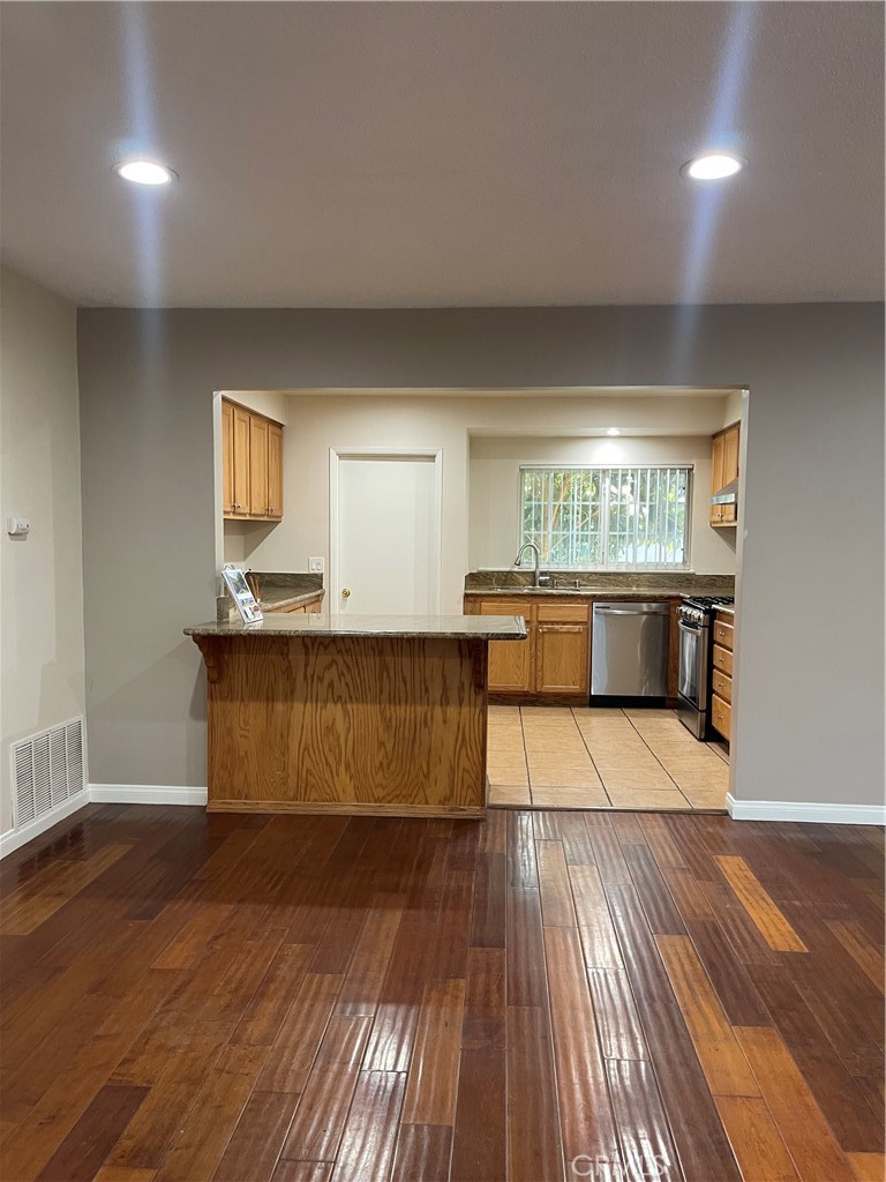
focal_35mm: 25
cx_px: 443
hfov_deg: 54.9
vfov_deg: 69.4
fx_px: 853
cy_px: 591
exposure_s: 1/60
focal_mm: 5.1
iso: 200
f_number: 1.6
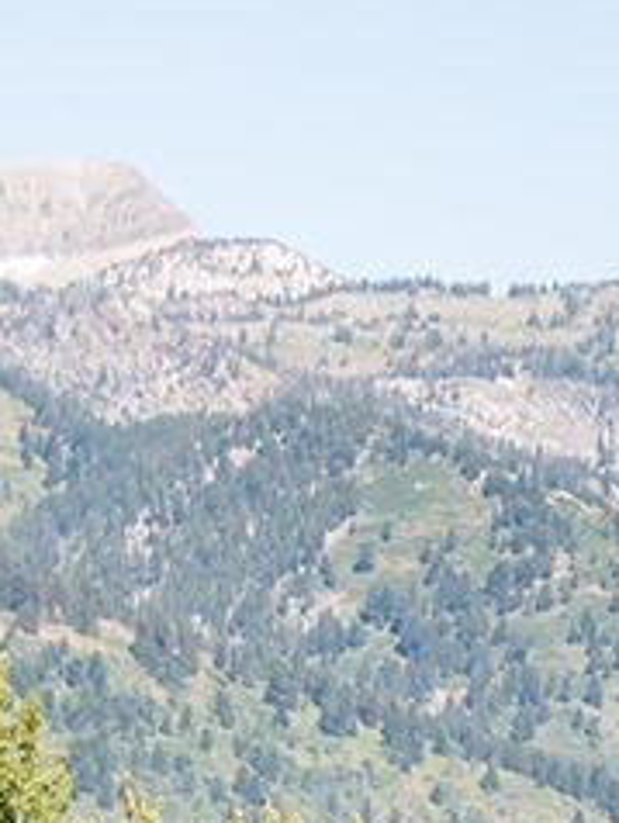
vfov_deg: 7.8
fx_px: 5879
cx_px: 2998
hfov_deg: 5.0
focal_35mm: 247
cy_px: 1449
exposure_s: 1/1600
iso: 160
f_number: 2.8
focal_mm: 34
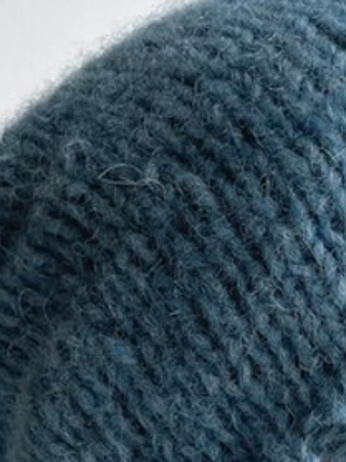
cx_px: 407
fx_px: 1494
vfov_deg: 16.3
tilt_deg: -7.0
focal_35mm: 112
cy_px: 657
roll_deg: -0.2
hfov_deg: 12.9
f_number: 1.6
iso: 80
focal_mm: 4.2
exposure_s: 1/121
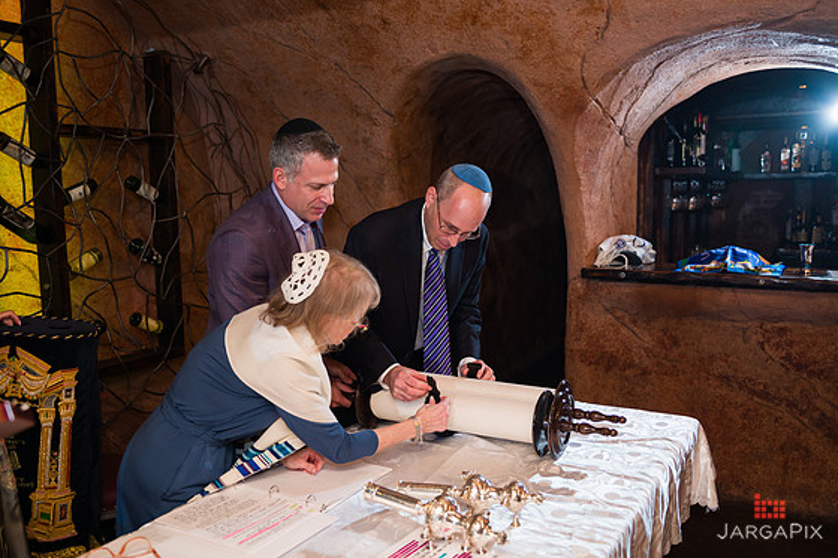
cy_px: 279
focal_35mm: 31
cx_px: 420
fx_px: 721
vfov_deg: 42.3
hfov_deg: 60.3
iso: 1250
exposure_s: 1/200
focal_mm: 29
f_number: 4
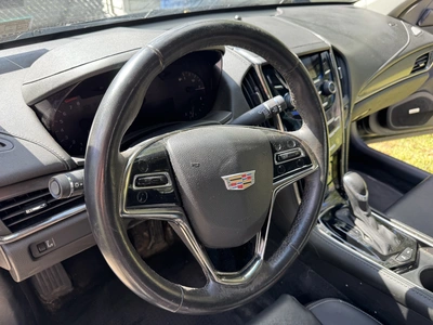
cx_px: 216
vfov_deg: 56.8
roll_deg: -0.3
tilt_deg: -33.0
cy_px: 162
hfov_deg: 71.6
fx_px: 300
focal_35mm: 24
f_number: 1.78
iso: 64
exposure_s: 1/127
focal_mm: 6.76
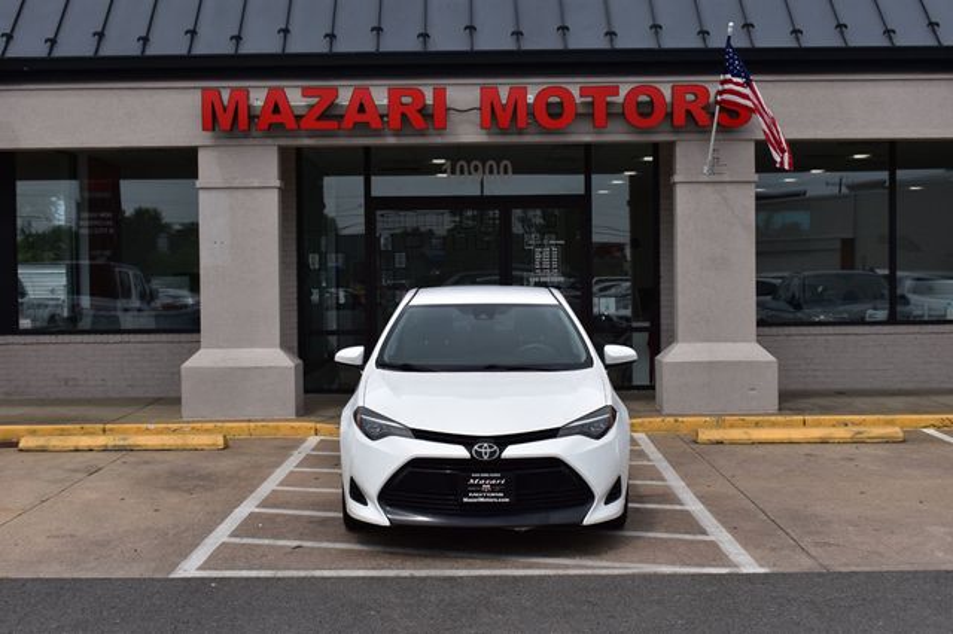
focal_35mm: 51
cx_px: 476
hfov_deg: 38.9
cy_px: 317
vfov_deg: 26.5
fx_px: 1349
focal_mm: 34
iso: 200
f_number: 11
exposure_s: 1/500
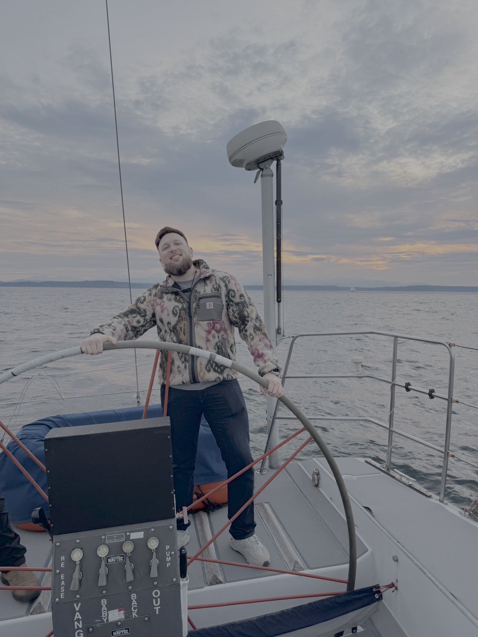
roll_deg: -1.0
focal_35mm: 24
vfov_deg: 71.6
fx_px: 442
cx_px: 239
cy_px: 318
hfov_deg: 56.8
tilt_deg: -2.6
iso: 80
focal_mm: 6.76
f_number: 1.78
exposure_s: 1/318
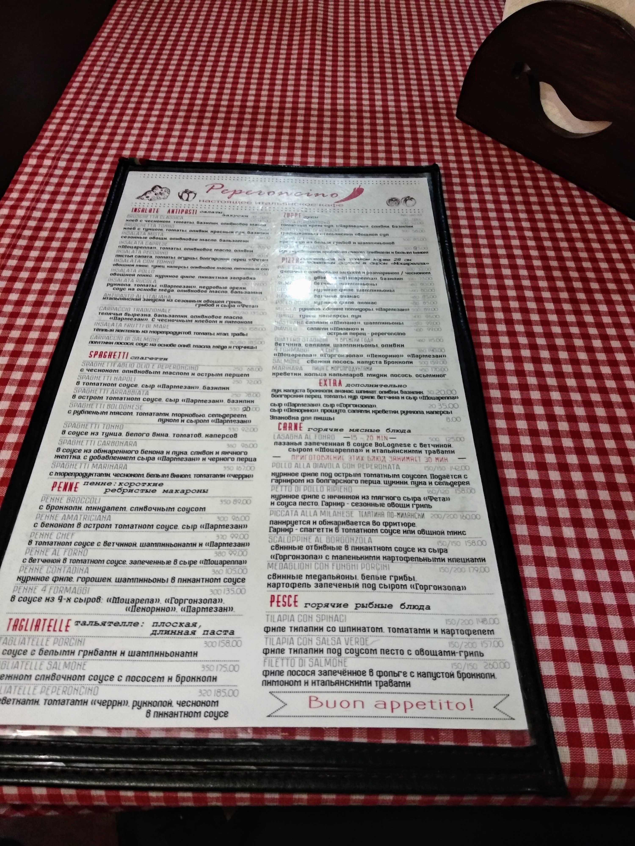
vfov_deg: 67.3
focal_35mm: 26
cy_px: 423
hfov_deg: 53.1
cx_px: 318
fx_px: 636
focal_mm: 3.81
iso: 1600
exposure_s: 1/17
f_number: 2.2
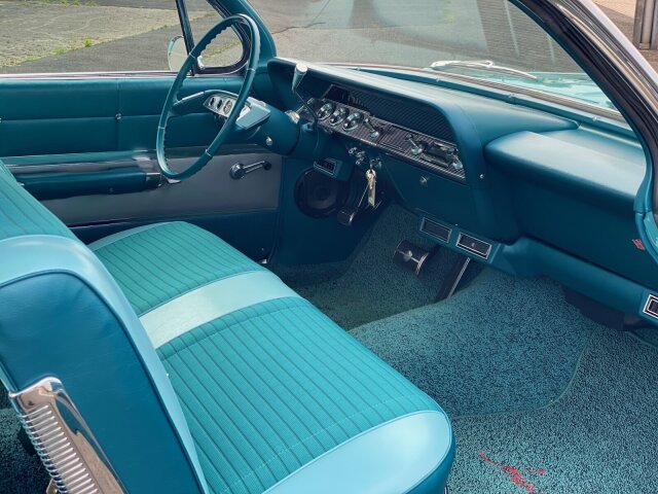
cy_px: 247
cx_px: 329
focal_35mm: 52
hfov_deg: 36.8
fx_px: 988
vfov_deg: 28.0
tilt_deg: -17.3
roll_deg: -0.2
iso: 20
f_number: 2
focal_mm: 6
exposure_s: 1/203
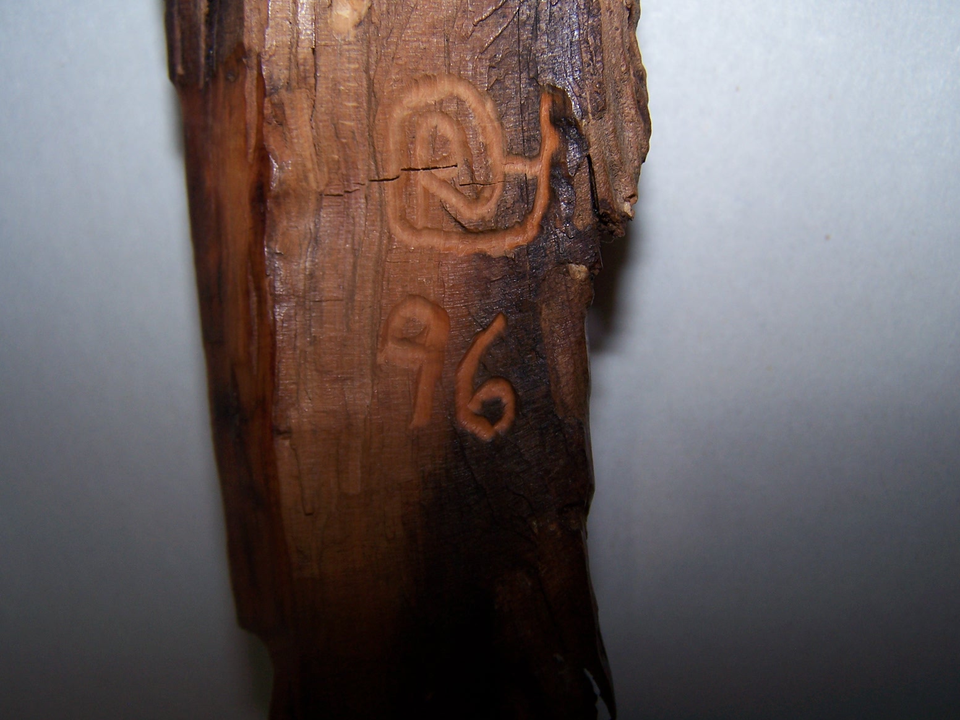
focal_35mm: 38
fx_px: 1054
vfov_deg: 37.7
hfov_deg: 49.0
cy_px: 360
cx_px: 480
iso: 80
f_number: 2.8
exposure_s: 1/60
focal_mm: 6.3
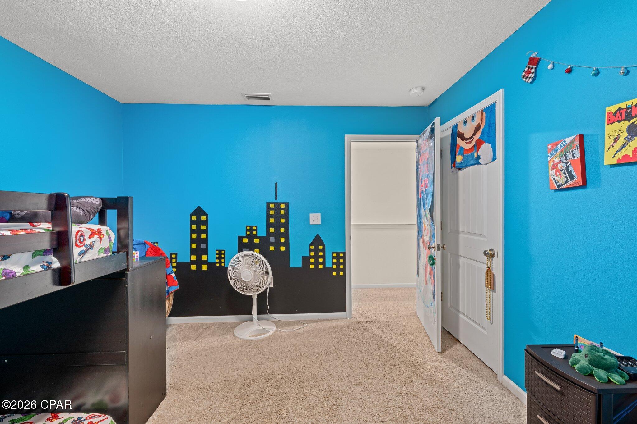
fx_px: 265
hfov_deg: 100.4
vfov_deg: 77.3
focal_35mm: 15
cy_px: 212
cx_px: 318
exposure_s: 6
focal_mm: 15
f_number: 10
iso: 500
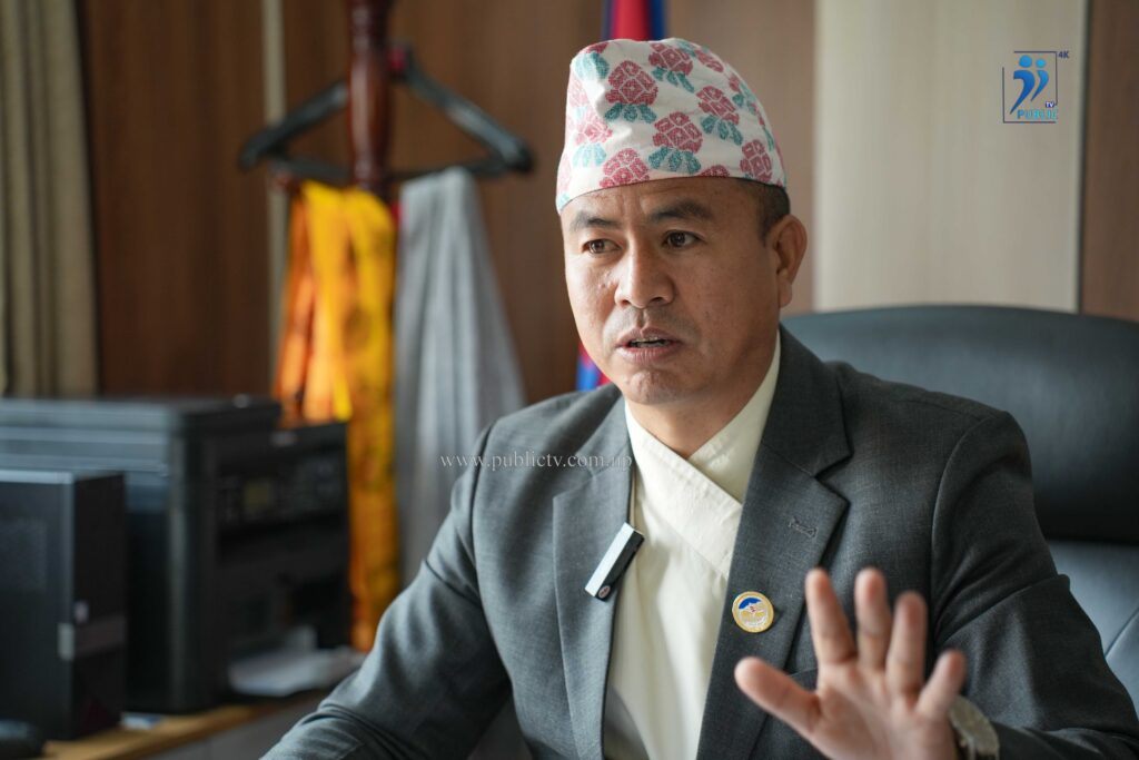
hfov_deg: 27.0
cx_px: 570
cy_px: 380
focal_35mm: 75
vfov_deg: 18.2
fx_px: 2373
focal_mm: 75
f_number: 2.8
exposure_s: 1/125
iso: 640
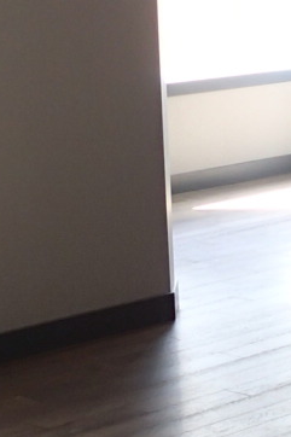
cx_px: 530
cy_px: 155
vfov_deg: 14.8
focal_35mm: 138
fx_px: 1675
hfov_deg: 9.4
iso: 100
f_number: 2
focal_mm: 4.5
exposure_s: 1/100
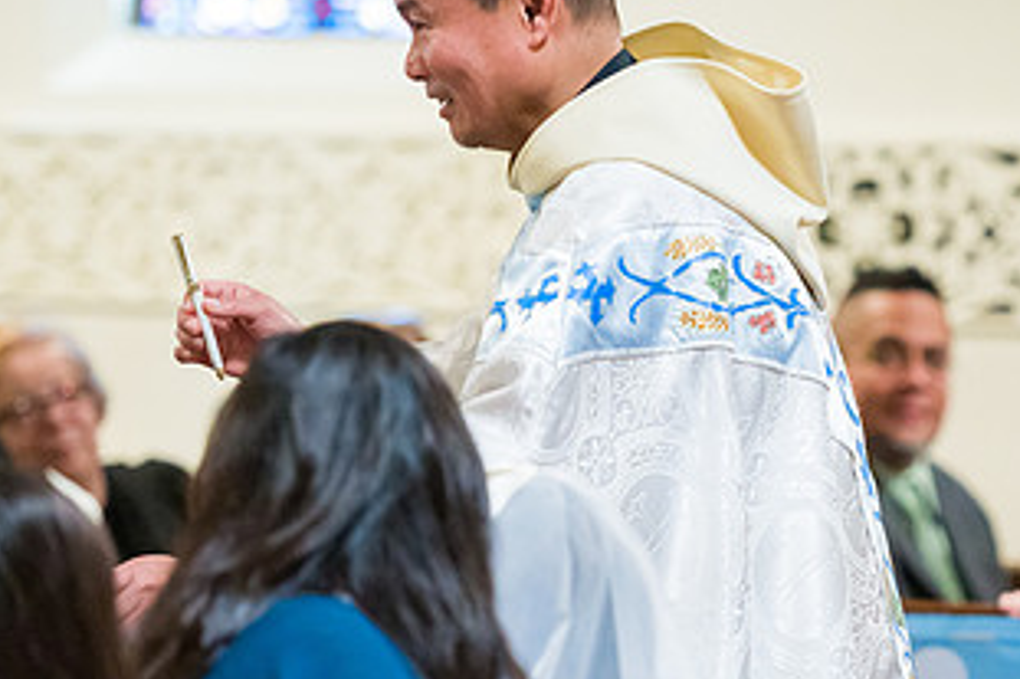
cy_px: 266
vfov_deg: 5.1
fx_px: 7646
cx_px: 833
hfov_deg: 7.6
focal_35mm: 270
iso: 6400
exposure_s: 1/200
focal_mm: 145
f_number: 3.2
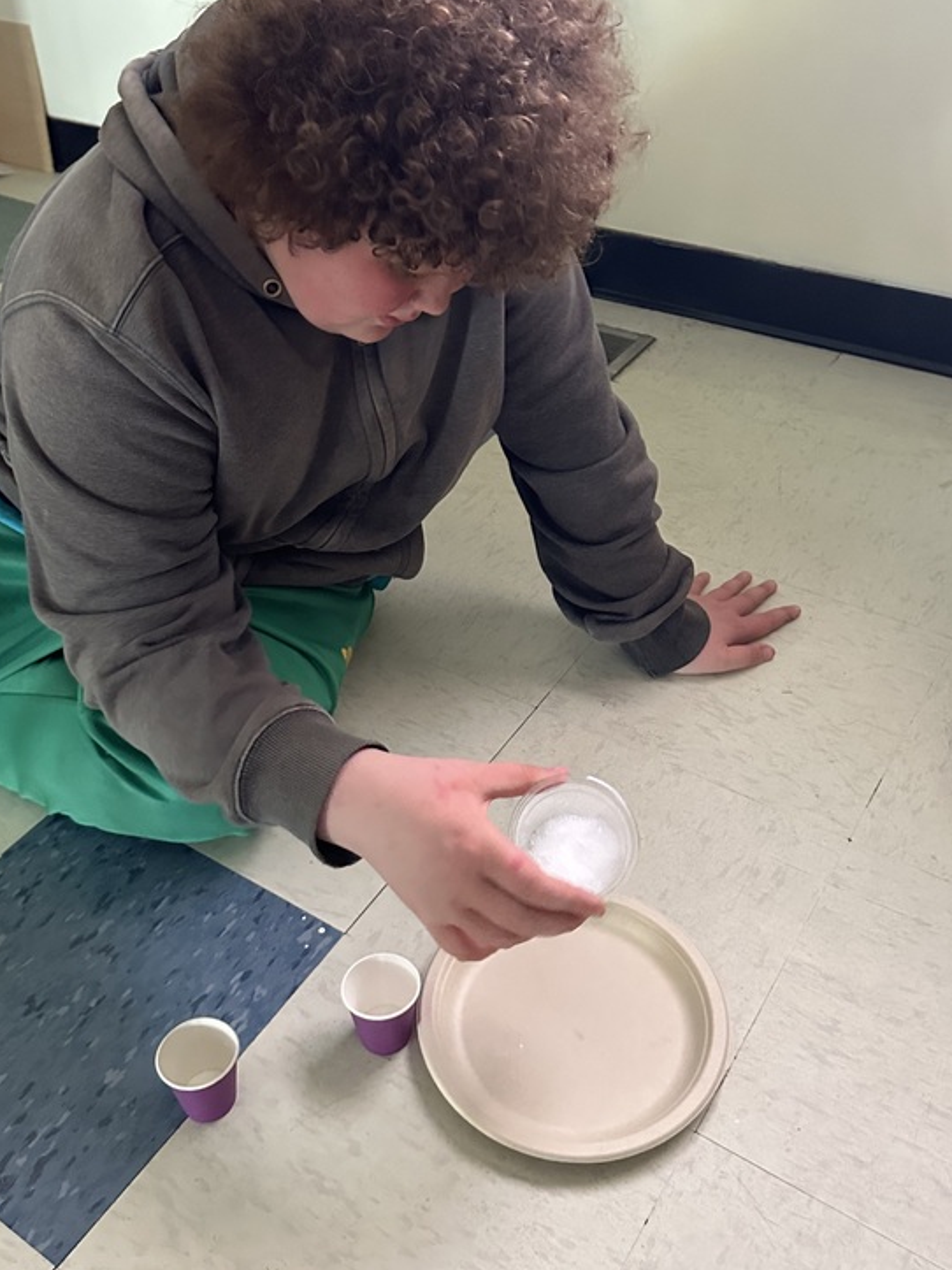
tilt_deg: -35.5
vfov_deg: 53.8
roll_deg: +1.4
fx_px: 1247
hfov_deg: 41.7
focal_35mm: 34
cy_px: 543
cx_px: 430
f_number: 1.78
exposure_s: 1/30
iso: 1250
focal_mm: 6.86
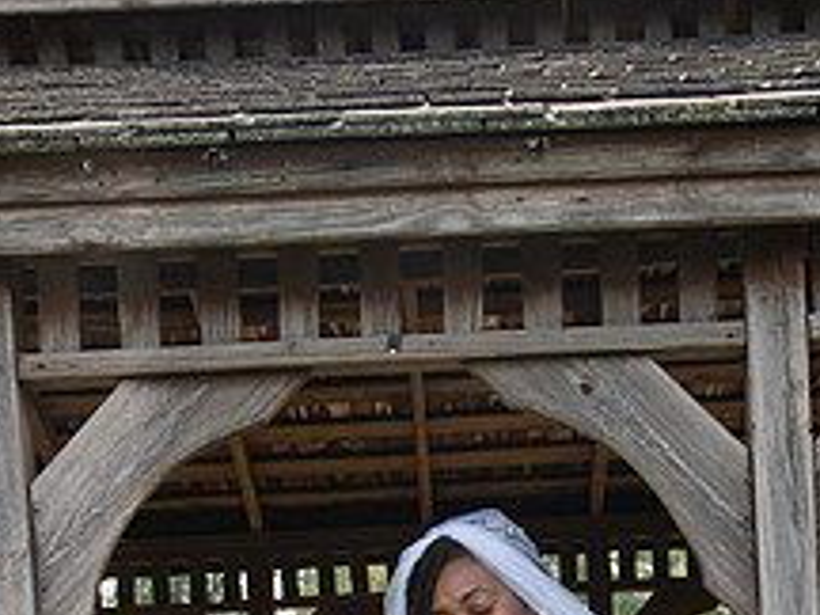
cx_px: 543
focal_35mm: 78
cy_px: 831
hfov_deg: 24.9
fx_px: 1848
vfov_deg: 17.5
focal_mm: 38
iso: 800
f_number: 6.3
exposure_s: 1/1600
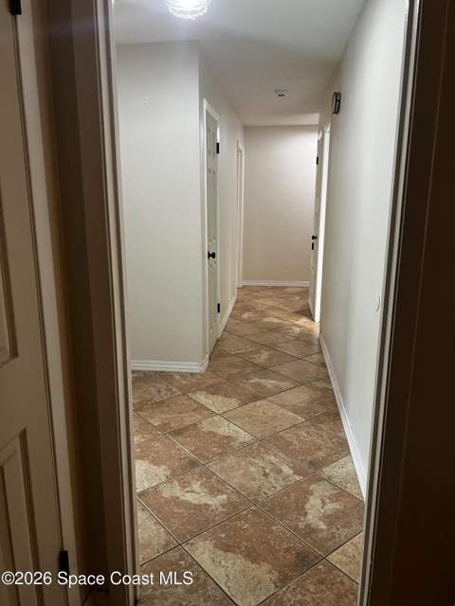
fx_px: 456
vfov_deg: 67.3
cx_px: 228
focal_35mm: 26
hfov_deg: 53.1
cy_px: 303
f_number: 1.5
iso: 320
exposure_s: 1/60
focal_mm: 5.7
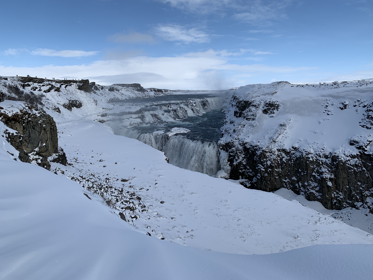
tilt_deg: -7.5
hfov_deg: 67.3
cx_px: 186
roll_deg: +1.1
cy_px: 140
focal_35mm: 26
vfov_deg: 53.1
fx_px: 280
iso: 25
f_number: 1.8
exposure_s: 1/4902
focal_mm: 4.25
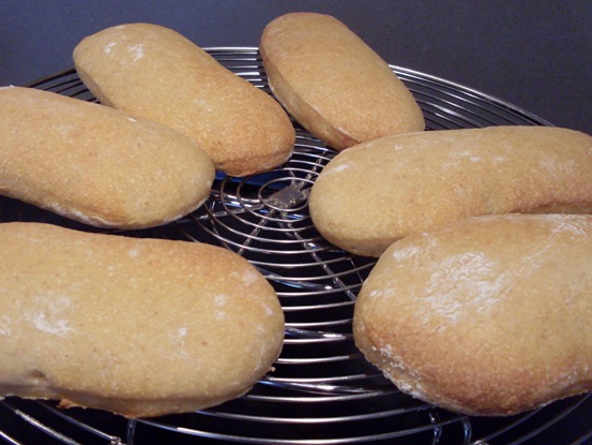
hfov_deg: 42.9
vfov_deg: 32.9
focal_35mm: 44
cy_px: 206
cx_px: 294
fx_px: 753
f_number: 2.8
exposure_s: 1/45
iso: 200
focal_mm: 6.3
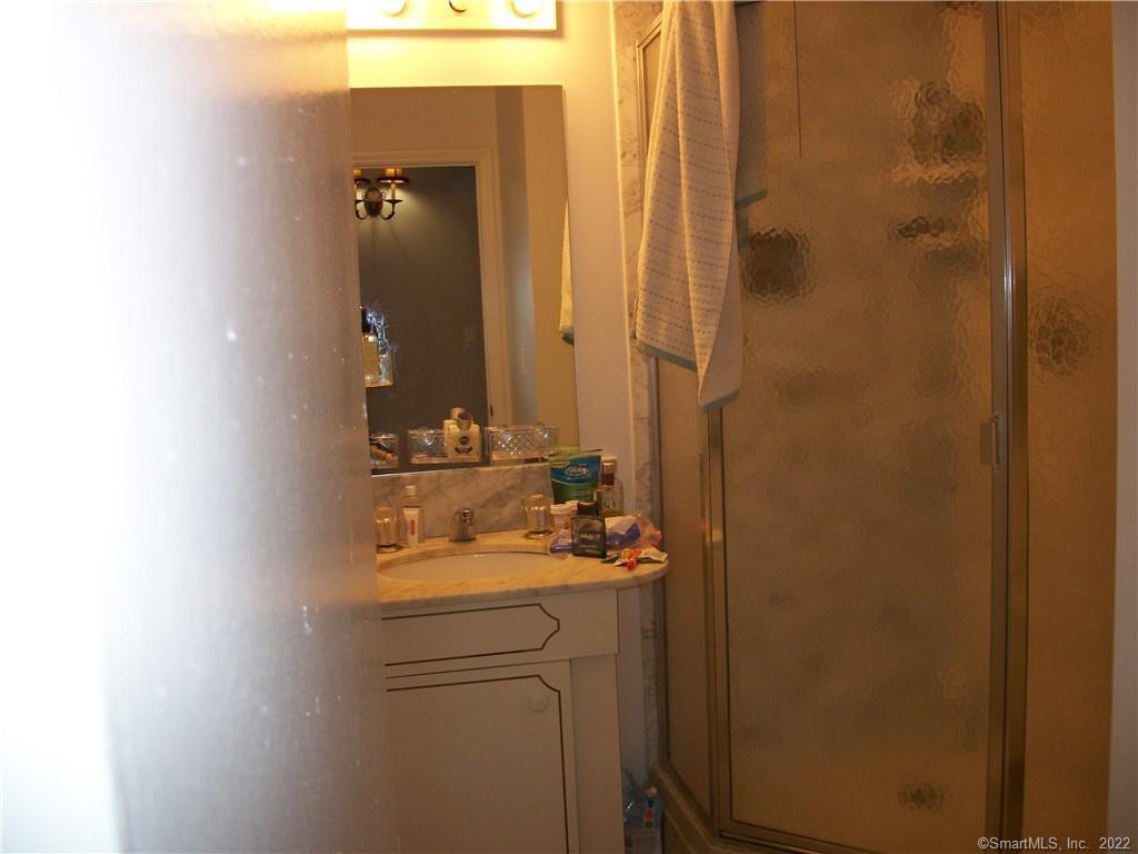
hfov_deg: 56.8
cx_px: 569
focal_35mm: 32
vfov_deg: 44.2
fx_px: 1052
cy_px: 427
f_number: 2.9
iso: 80
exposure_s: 1/60
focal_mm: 5.7
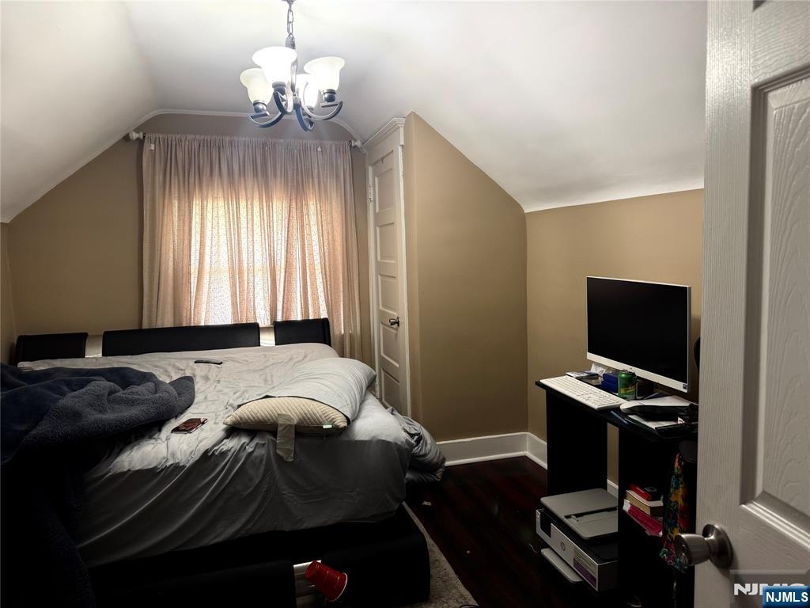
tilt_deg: -4.6
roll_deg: -0.1
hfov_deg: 71.6
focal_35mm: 24
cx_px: 405
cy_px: 304
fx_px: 562
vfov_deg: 56.8
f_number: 1.78
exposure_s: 1/60
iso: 160
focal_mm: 6.76
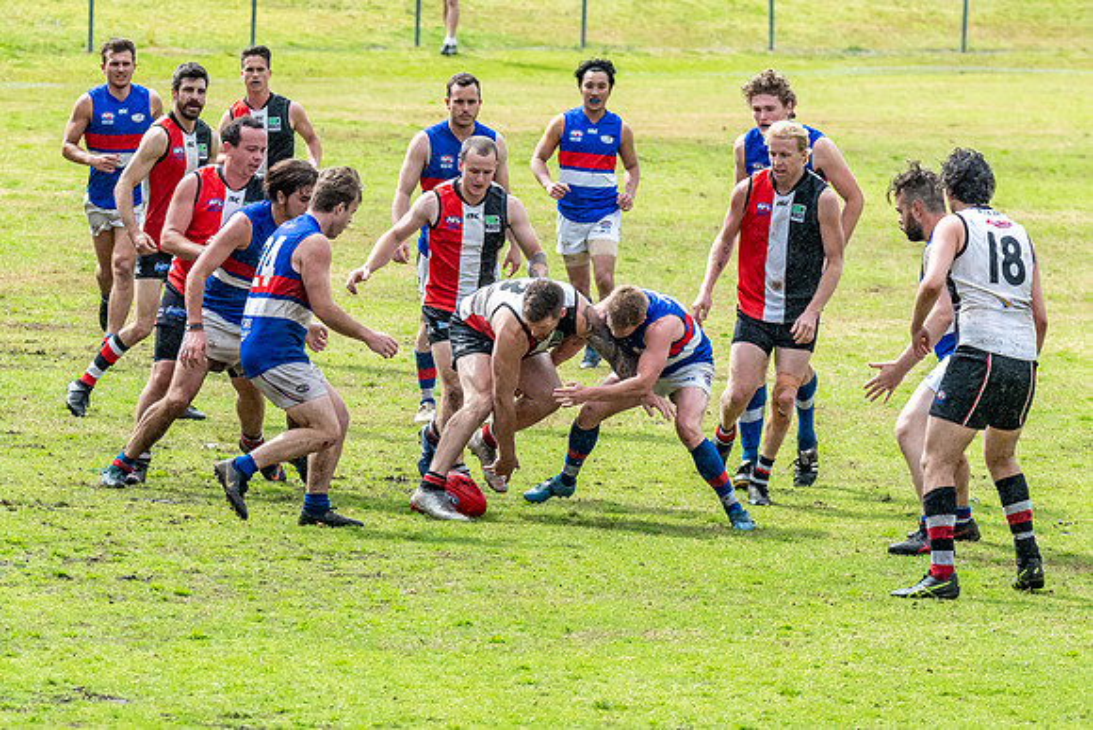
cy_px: 363
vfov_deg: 3.4
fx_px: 12414
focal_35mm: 409
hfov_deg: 5.0
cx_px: 459
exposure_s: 1/4000
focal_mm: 220
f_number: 7.1
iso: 1250
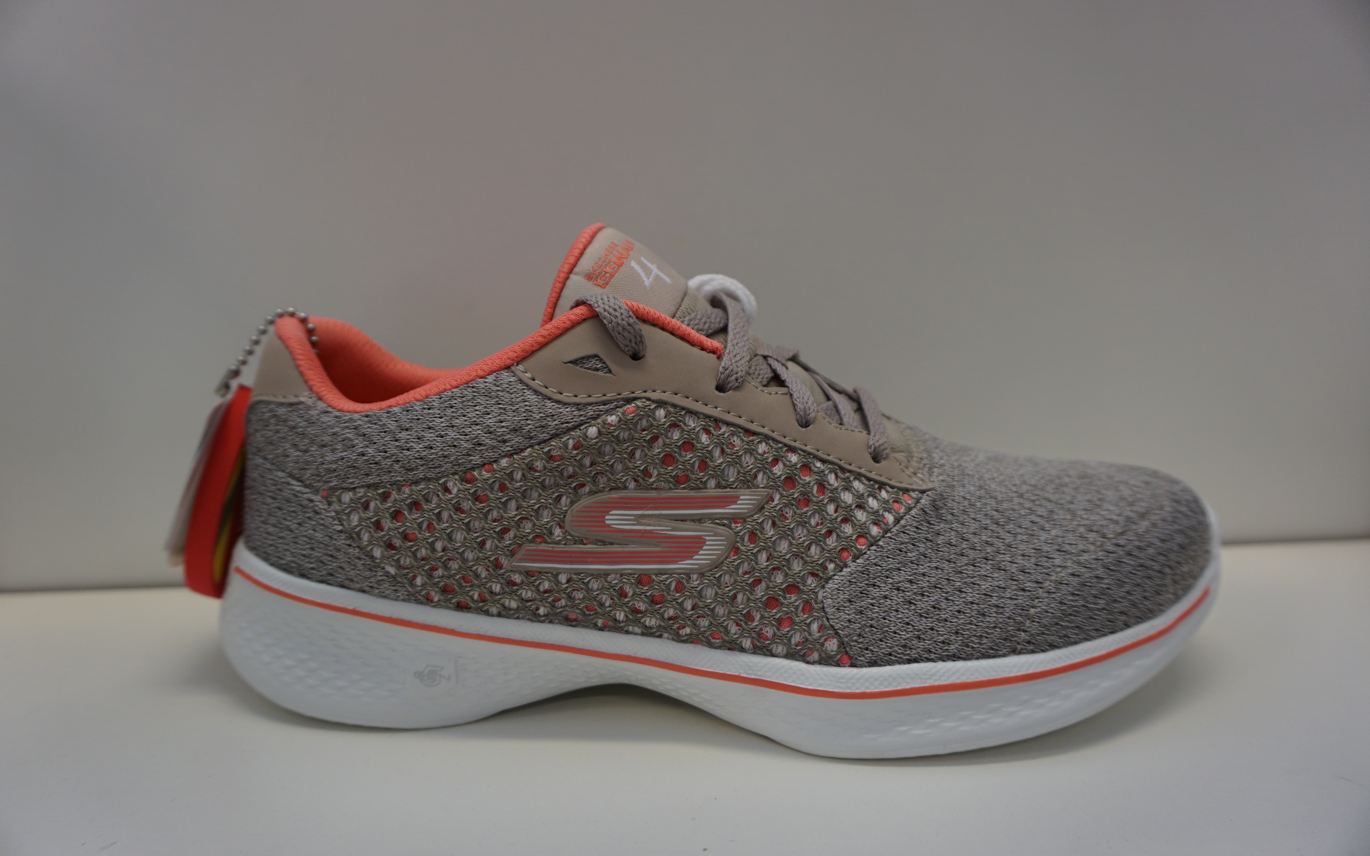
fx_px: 933
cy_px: 436
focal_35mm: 25
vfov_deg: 49.3
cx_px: 677
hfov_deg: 72.5
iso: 200
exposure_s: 1/60
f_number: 4
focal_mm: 16
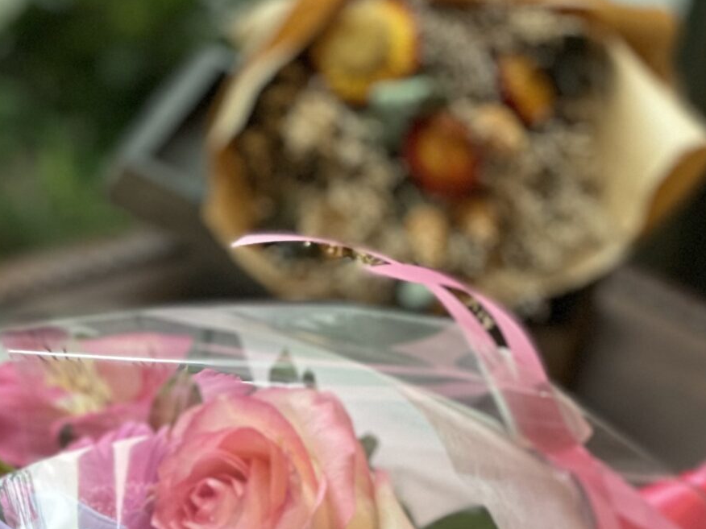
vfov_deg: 9.5
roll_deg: -7.5
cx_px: -56
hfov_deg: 12.8
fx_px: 3100
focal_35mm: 152
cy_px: 744
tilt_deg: -33.5
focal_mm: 6
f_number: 2
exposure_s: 1/40
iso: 250
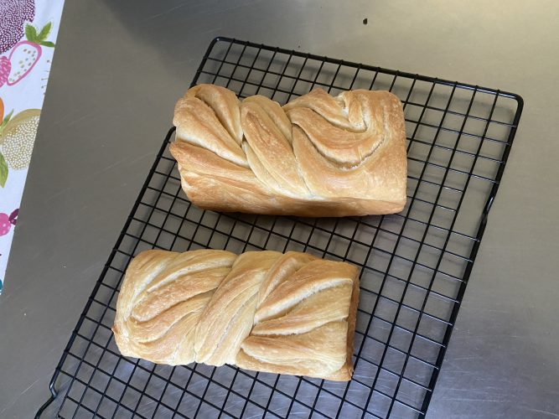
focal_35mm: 26
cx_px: 280
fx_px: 420
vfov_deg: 53.0
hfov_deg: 67.3
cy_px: 210
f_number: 1.8
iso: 400
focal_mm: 4.25
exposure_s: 1/60
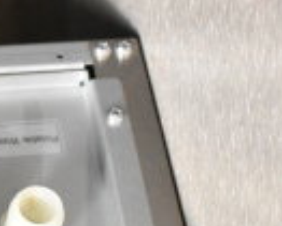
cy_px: 264
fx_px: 986
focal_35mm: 118
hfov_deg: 15.4
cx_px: -99
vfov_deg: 12.8
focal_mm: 18
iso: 6400
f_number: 3.5
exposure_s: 1/50
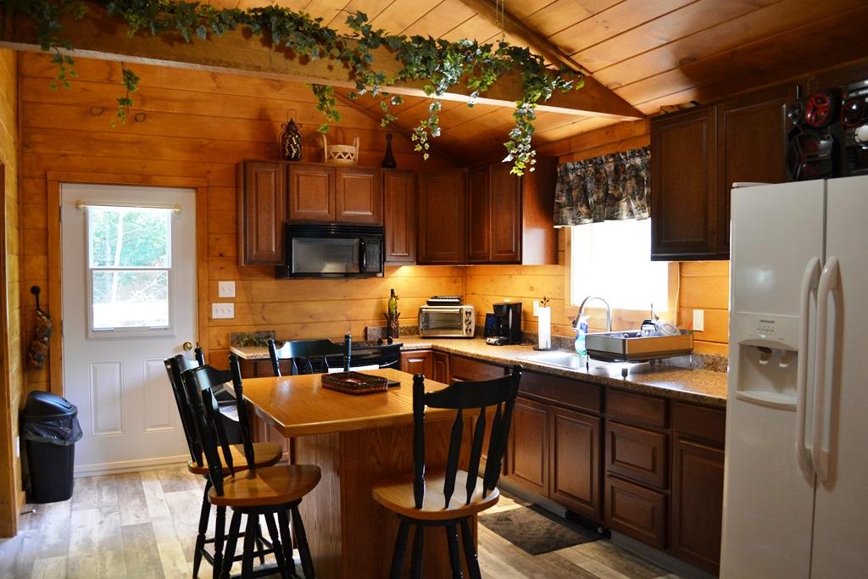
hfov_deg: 67.4
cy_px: 290
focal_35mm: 27
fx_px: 651
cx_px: 434
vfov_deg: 47.9
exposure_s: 1/25
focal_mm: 18
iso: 400
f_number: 3.5
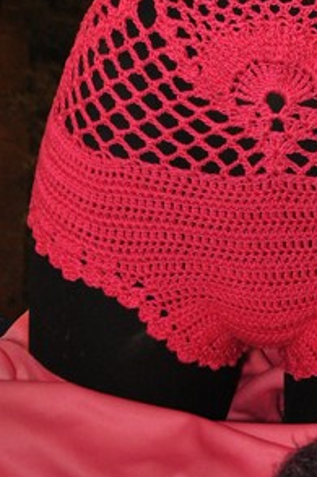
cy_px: -316
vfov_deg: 16.4
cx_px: 293
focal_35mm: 110
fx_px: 1455
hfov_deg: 12.3
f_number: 3.8
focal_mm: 21
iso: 800
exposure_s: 1/60
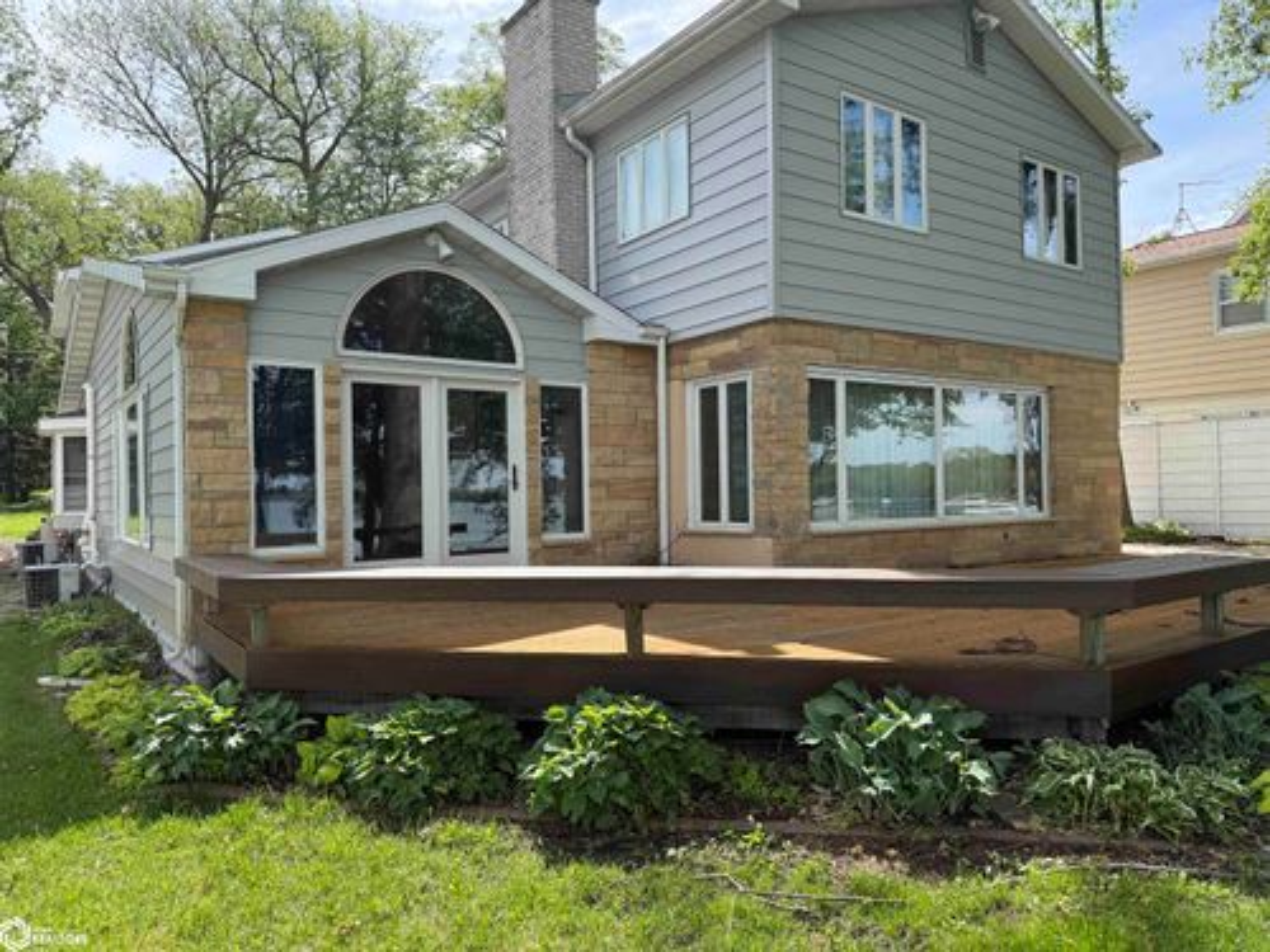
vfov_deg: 56.8
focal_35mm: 24
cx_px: 635
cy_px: 476
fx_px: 881
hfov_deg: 71.6
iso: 100
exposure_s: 1/2169
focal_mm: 6.76
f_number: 1.78
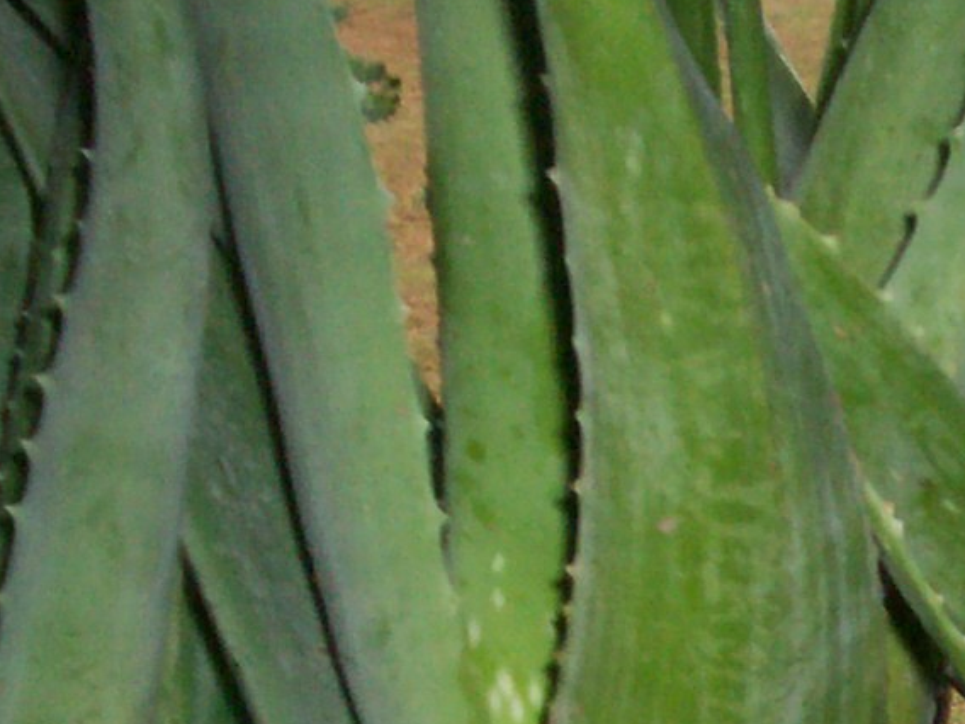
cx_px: 1291
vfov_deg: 10.0
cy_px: 897
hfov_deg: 13.0
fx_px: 4070
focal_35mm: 146
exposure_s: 1/64
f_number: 4.5
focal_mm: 5.9
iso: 140
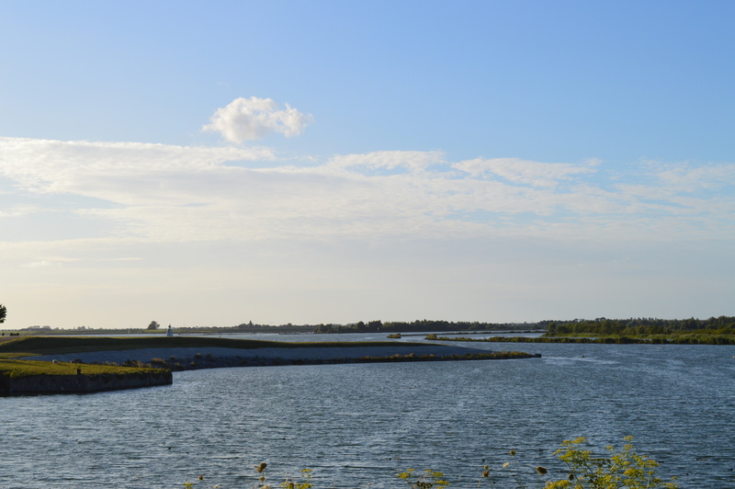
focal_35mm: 63
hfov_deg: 31.9
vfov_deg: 21.5
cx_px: 368
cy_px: 244
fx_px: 1285
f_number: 11
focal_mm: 42
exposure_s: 1/500
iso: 250
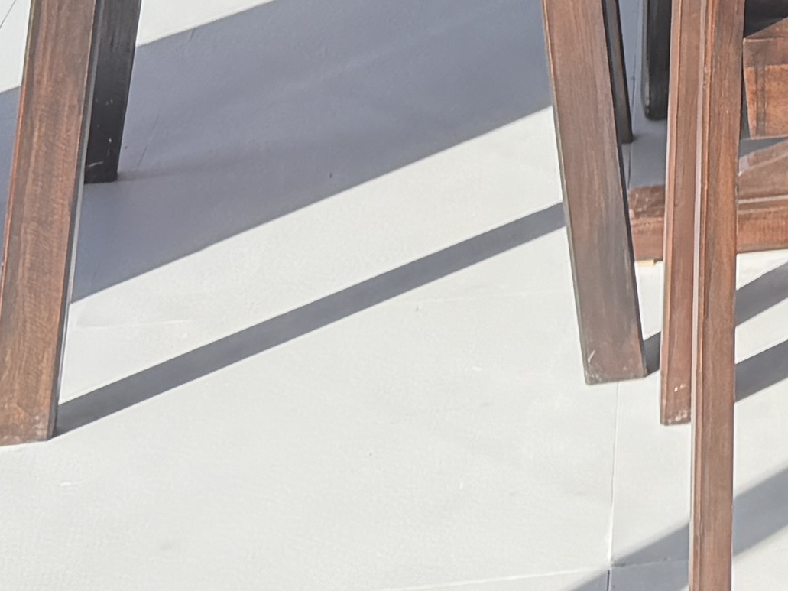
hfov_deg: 13.0
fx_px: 3027
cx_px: 1555
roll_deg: -2.2
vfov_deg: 9.6
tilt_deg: -5.5
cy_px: -908
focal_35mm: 133
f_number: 1.78
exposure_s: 1/979
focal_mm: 6.76
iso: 100
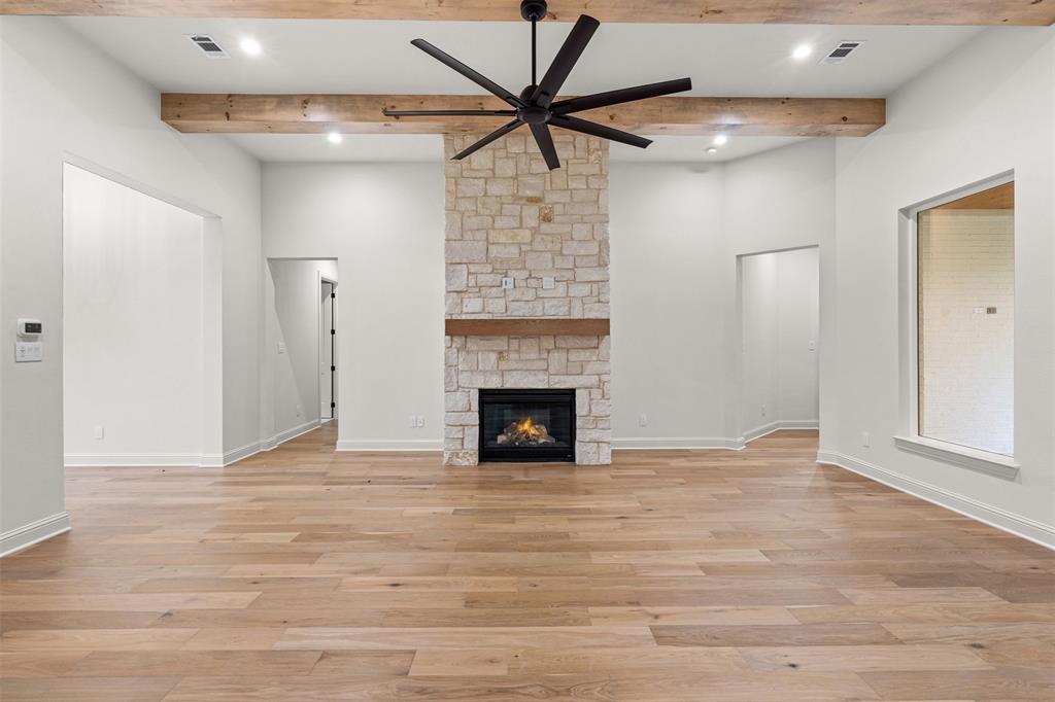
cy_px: 351
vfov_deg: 73.7
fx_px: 469
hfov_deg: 96.8
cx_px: 528
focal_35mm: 16
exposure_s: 1.3
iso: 160
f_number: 9
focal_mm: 16
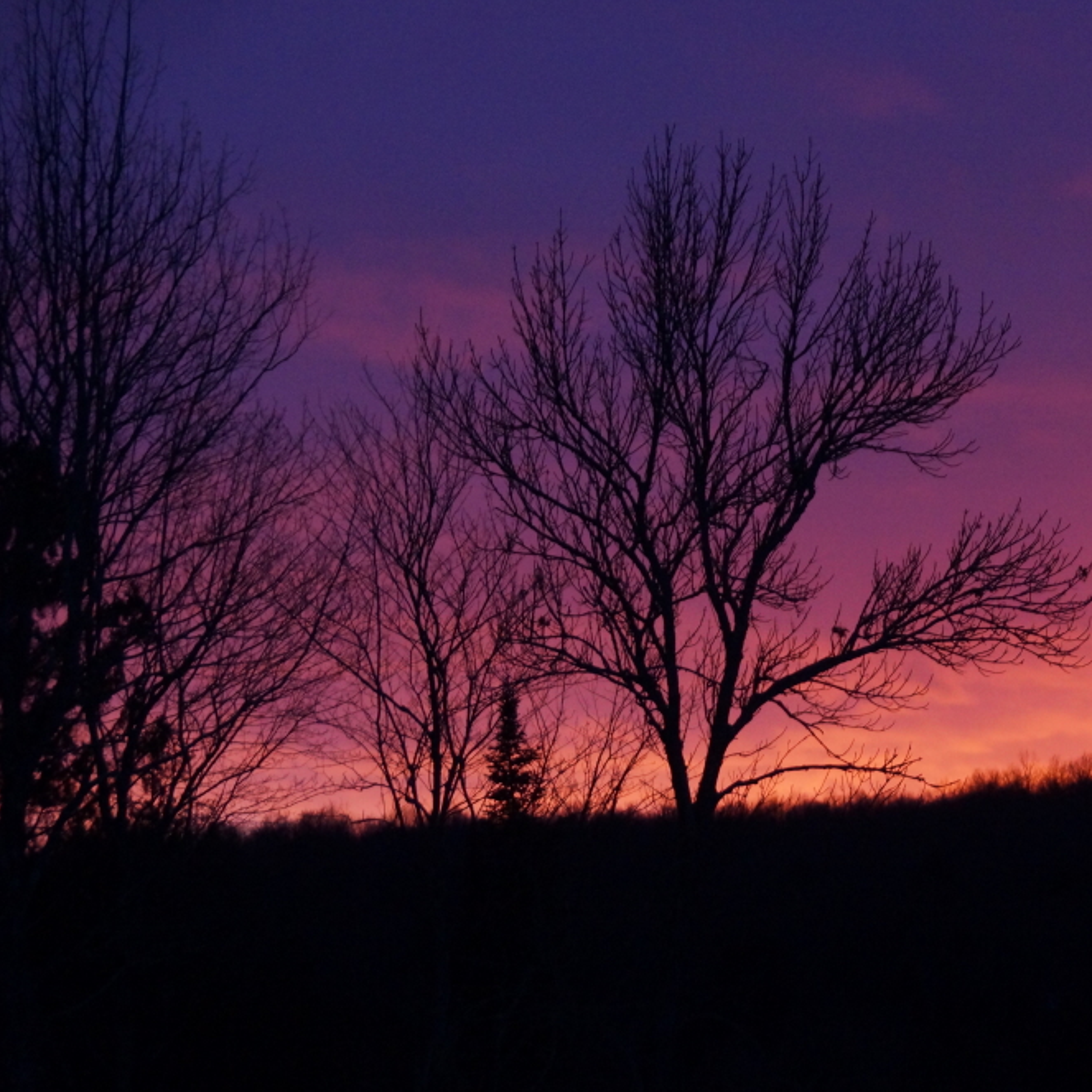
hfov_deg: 10.1
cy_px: 547
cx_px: 760
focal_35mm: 173
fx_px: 6174
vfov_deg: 10.1
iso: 1600
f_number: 5.6
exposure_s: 1/100
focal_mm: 90
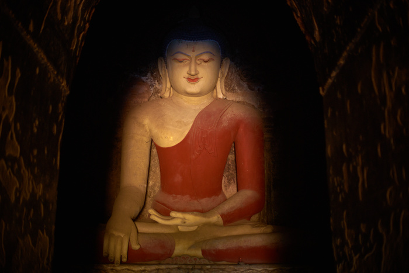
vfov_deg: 27.0
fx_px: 568
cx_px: 204
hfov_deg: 39.6
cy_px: 136
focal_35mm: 50
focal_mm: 50
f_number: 1.4
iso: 400
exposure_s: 1/30
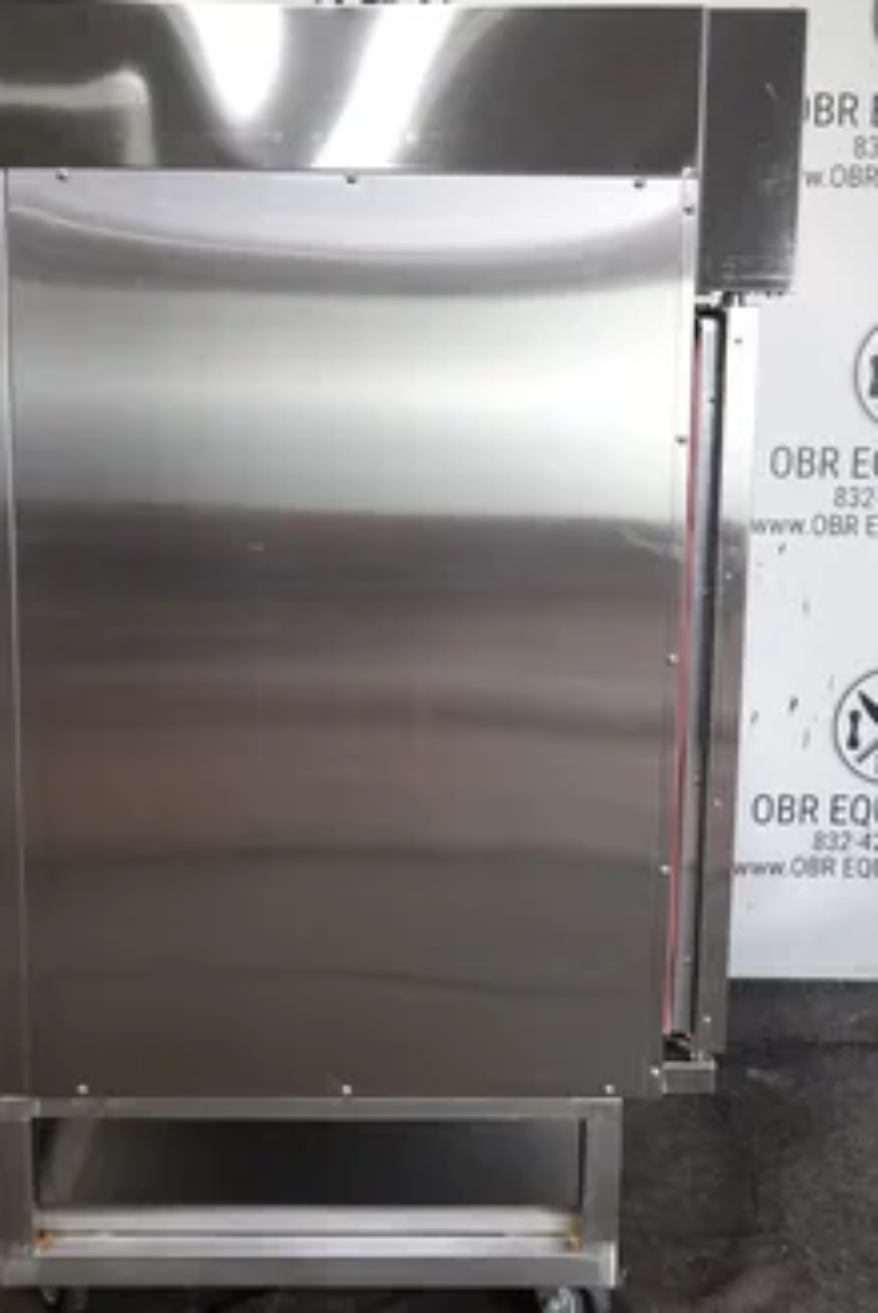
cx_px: 397
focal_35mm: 45
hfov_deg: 29.9
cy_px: 595
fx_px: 1643
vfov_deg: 43.5
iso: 640
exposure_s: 1/40
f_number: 3.5
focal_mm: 13.84
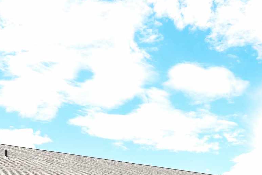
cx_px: 119
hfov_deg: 35.6
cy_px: 242
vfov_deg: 21.3
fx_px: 408
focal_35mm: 56
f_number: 14
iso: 100
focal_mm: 14
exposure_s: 1/40
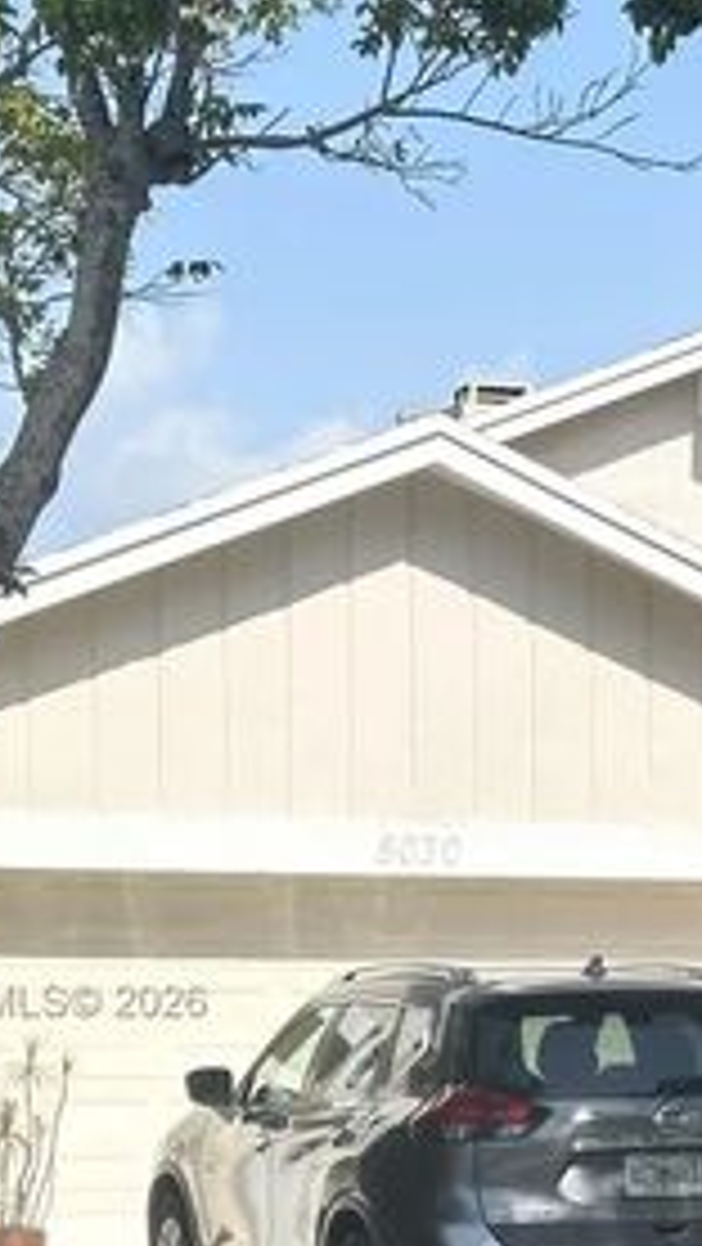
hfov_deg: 9.7
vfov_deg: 17.6
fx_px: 4000
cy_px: 1003
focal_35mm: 121
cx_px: 1084
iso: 64
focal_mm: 6.86
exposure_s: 1/4566
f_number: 1.78
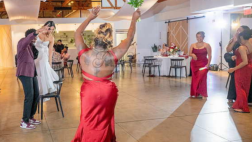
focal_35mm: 37
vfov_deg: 32.0
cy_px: 64
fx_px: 247
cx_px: 72
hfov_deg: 52.3
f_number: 4
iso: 3200
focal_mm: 24
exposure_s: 1/200
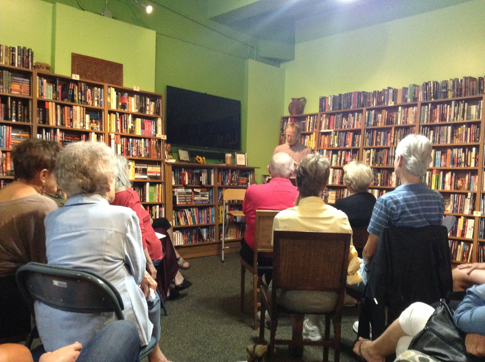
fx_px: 462
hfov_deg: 55.4
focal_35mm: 33
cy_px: 181
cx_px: 242
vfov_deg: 42.8
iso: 320
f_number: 2.4
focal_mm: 3.3
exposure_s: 1/15
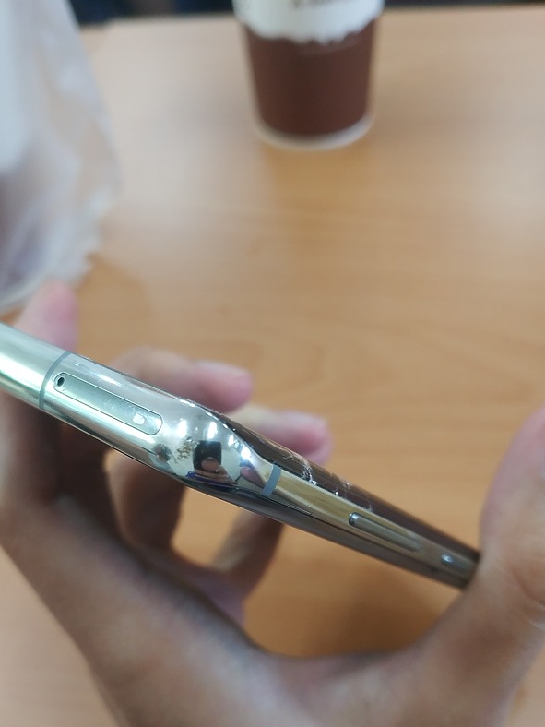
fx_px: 819
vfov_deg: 47.6
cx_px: 231
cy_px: 436
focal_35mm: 39
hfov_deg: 36.7
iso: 213
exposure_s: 1/30
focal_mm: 4.5
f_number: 2
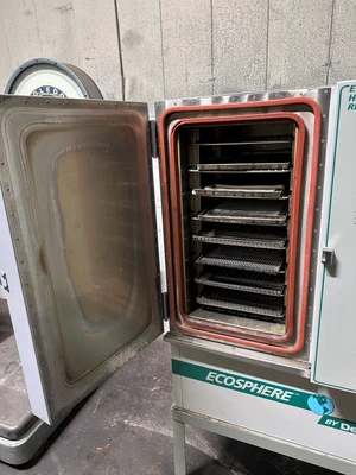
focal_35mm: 24
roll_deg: +1.2
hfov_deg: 56.8
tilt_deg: -17.2
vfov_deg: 71.6
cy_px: 238
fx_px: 329
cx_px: 178
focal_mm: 6.86
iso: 320
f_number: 1.78
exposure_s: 1/60
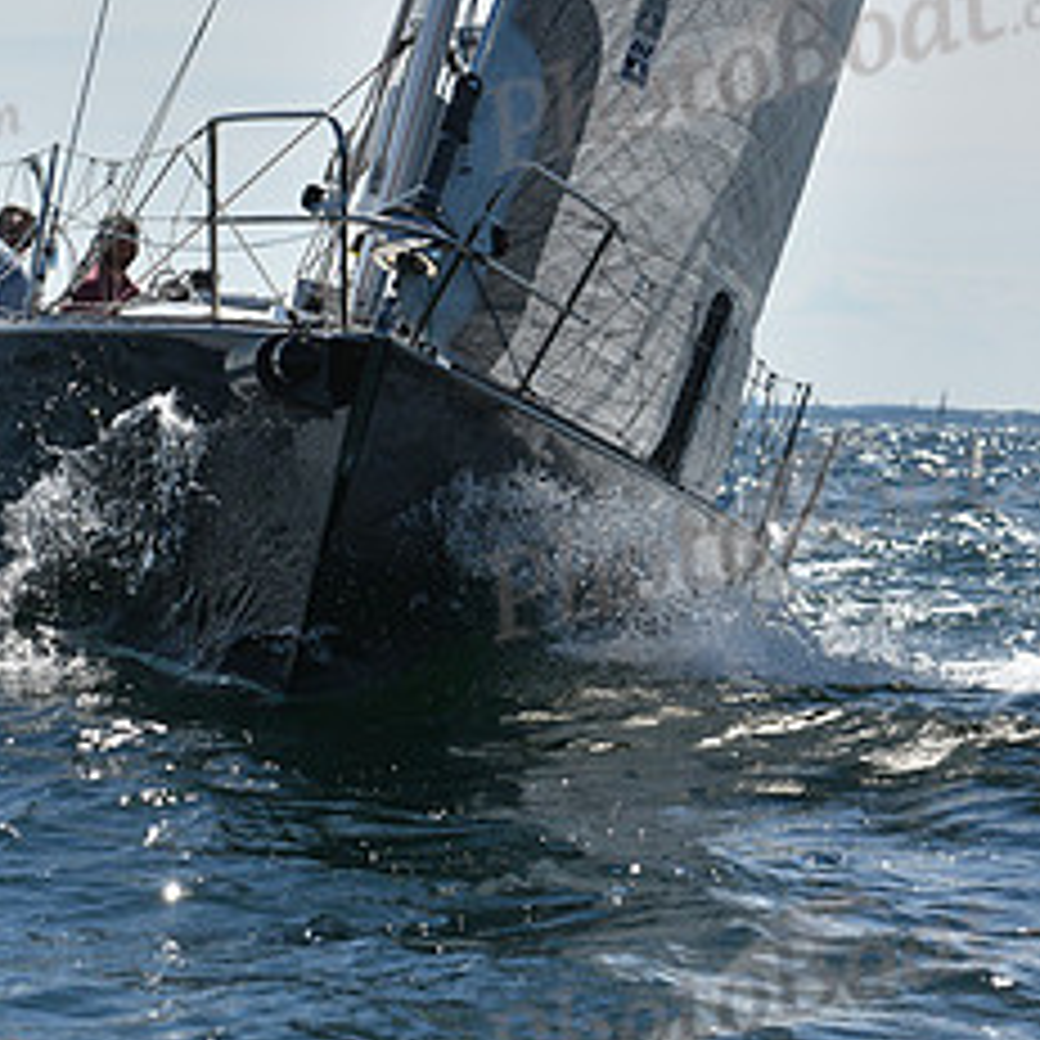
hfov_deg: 8.4
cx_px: 257
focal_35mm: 209
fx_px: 7104
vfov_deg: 8.4
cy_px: 353
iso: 250
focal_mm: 98
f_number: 6.3
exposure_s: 1/2500
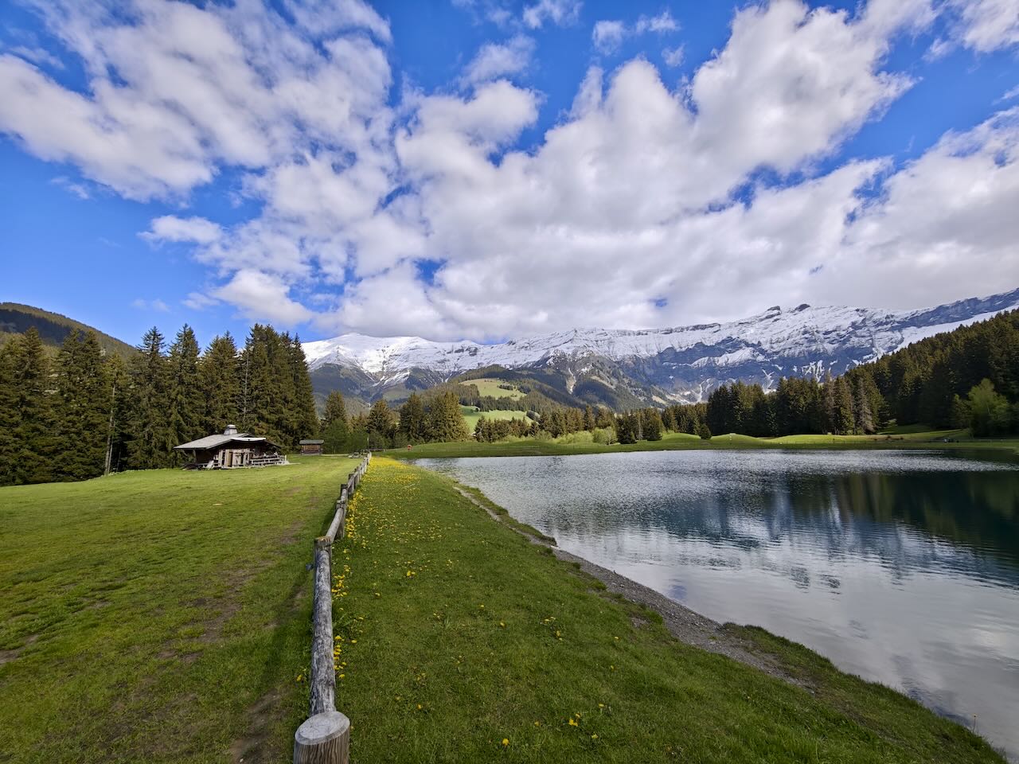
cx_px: 510
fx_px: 412
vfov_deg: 85.7
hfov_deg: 102.1
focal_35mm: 14
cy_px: 382
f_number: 2.2
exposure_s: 1/617
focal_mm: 2.13
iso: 50
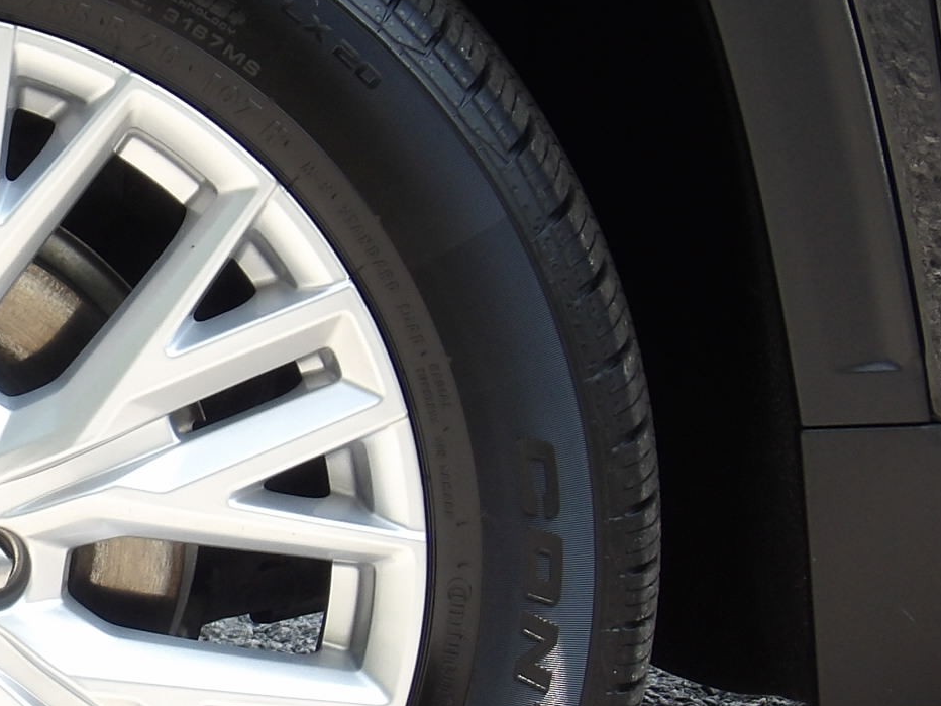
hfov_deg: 4.2
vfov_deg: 3.2
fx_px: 12776
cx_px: -86
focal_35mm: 470
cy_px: 470
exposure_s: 1/129
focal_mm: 30.2
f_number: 4.4
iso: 100
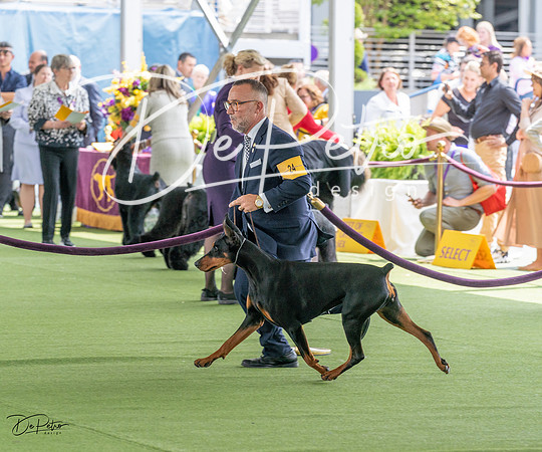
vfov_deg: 8.0
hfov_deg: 9.6
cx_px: 331
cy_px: 208
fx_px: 3228
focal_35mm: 198
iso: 500
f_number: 4.5
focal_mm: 144
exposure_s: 1/800
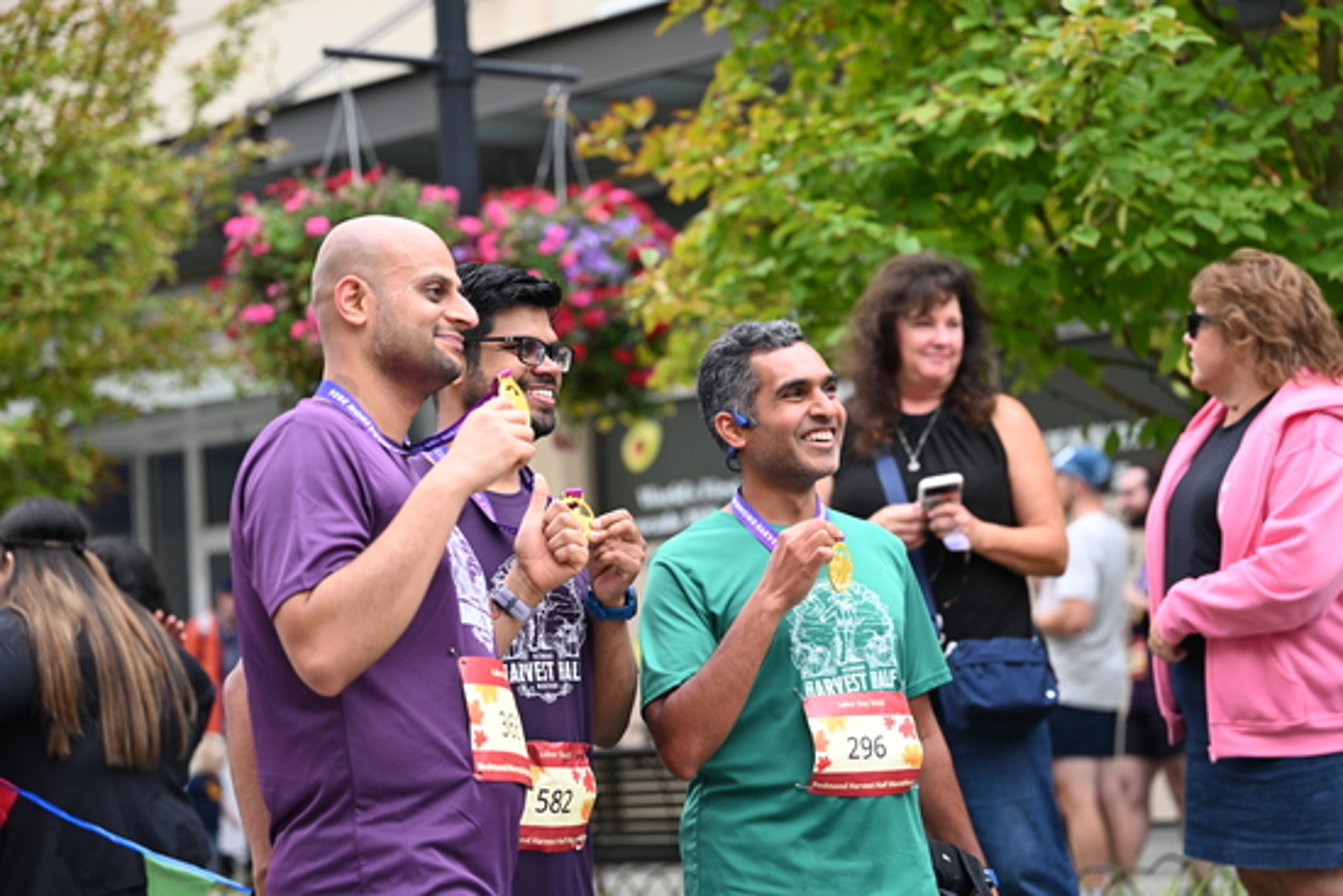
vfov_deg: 16.7
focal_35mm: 82
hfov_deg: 24.8
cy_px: 448
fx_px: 3060
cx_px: 672
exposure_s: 1/1250
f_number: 2.8
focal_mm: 82
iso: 640
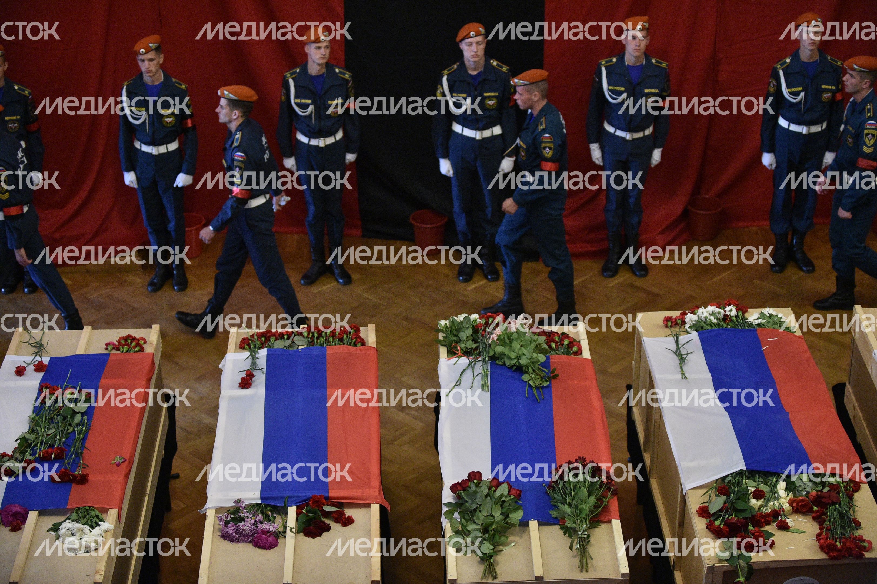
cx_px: 438
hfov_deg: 28.9
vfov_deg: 19.4
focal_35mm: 70
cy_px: 292
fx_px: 1704
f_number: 2.8
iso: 8000
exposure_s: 1/320
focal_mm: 70
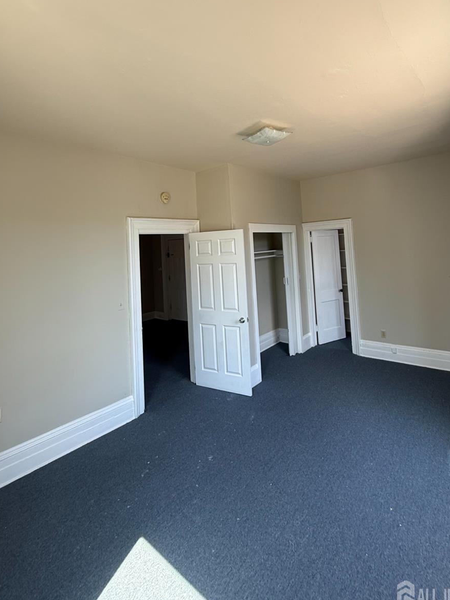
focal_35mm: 18
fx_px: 312
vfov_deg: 86.4
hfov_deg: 71.6
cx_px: 235
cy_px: 232
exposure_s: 1/99
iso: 64
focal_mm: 2.22
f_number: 2.2
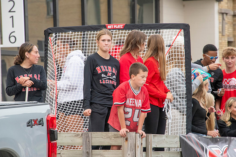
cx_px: 118
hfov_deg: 6.9
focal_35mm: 300
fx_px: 1967
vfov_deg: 4.6
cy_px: 78
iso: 3200
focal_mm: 300
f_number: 11
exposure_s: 1/250
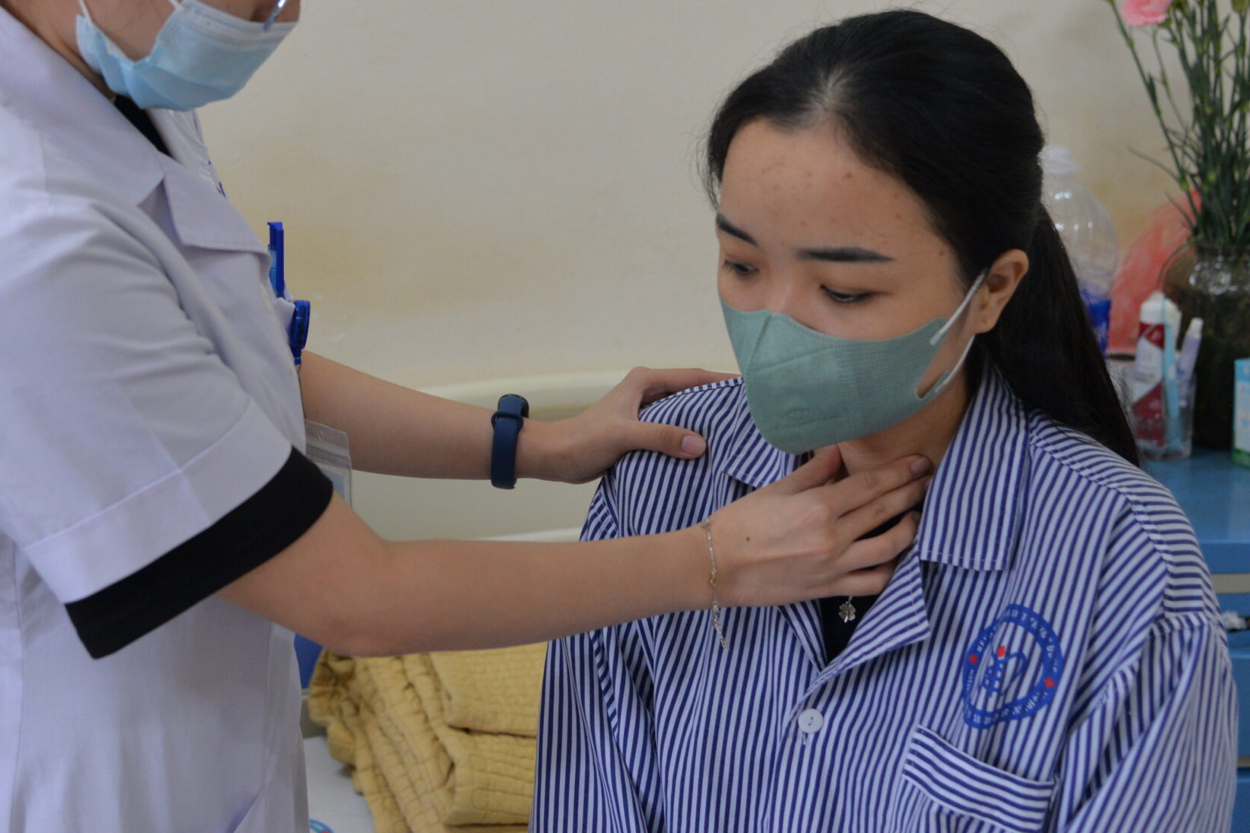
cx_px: 491
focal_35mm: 54
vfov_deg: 24.8
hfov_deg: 36.7
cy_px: 223
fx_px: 1875
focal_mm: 35
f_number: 4
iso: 1600
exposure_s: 1/160
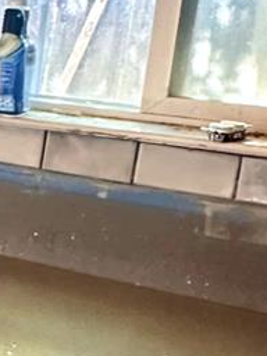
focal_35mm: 82
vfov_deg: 23.8
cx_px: -322
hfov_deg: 14.0
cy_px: 138
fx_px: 843
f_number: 2.2
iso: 320
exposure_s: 1/60
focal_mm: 2.22
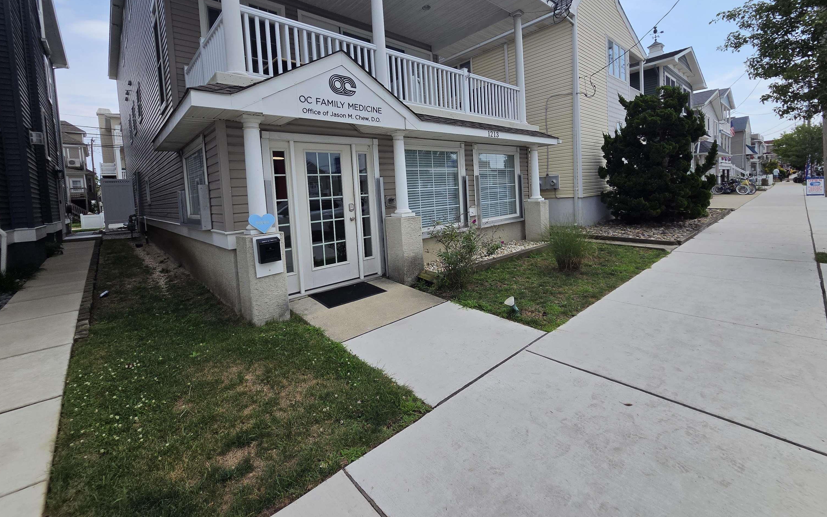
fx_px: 316
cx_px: 417
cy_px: 211
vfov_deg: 77.9
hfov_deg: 105.3
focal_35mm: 14
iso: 100
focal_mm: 2.2
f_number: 2.2
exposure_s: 1/2993
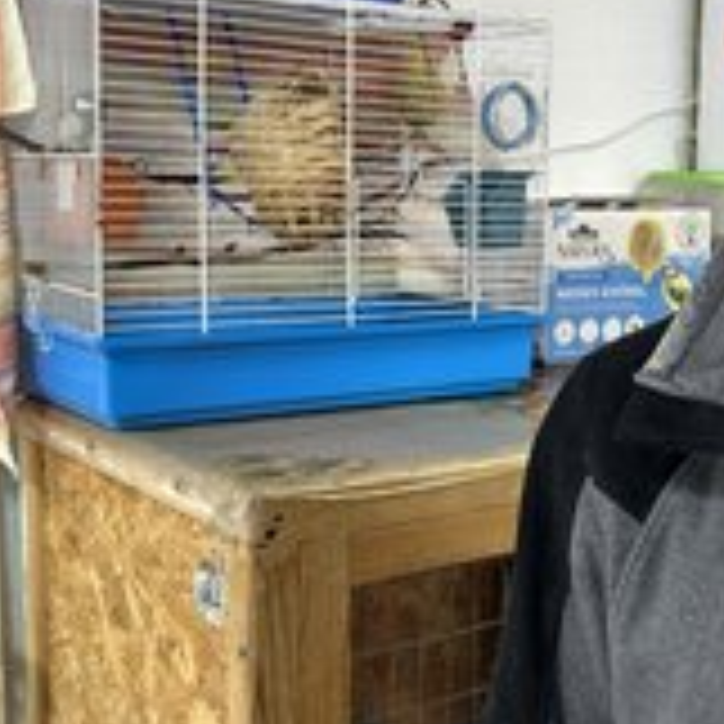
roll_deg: +0.0
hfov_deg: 29.3
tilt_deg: -7.6
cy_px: 324
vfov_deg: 30.0
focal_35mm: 57
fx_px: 1349
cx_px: 589
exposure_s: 1/50
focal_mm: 5.7
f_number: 1.5
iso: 125
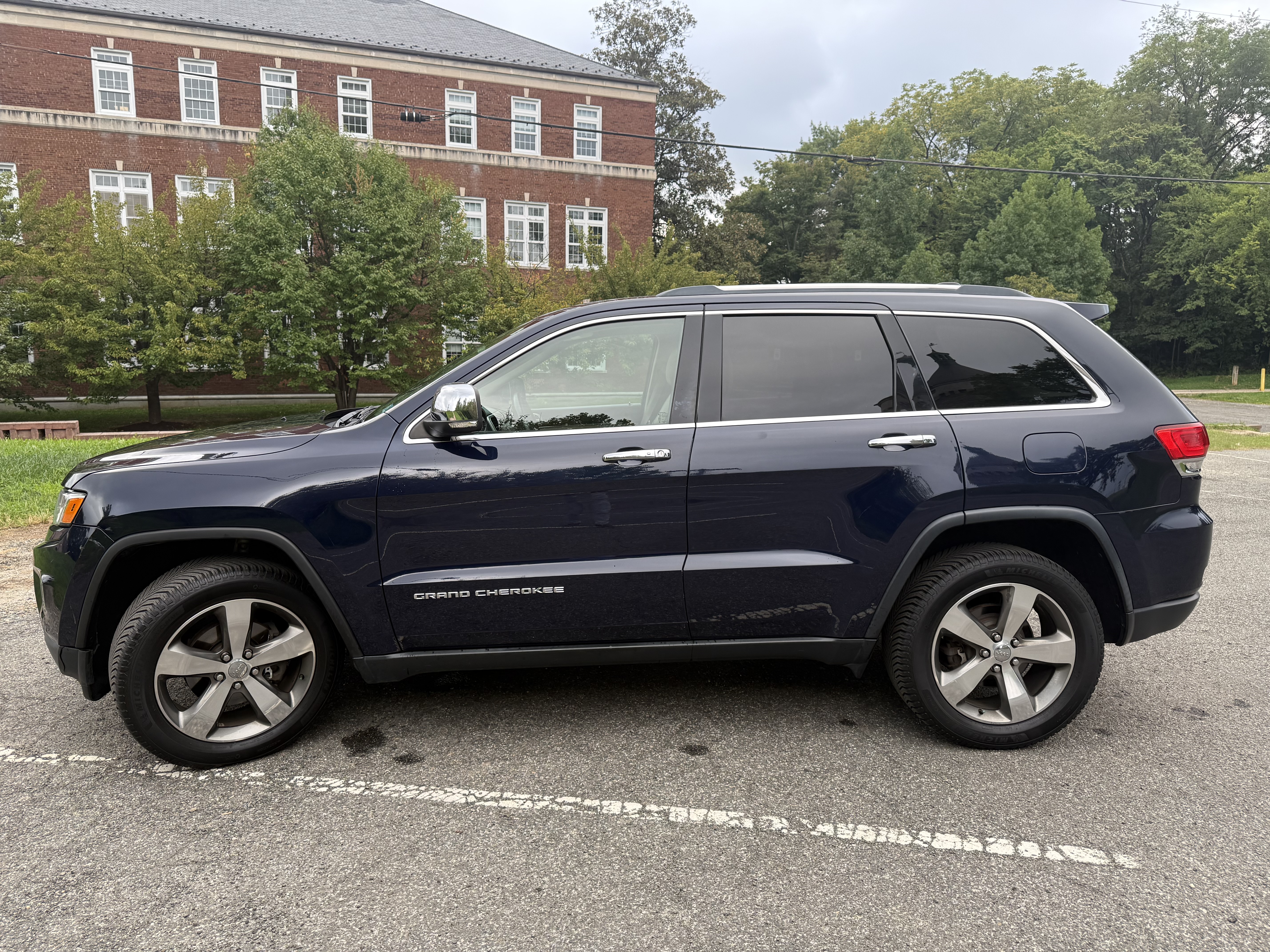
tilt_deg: -9.1
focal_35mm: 24
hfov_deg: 71.6
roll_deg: -1.1
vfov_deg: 56.8
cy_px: 476
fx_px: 881
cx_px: 635
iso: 100
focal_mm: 6.76
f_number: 1.78
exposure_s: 1/593
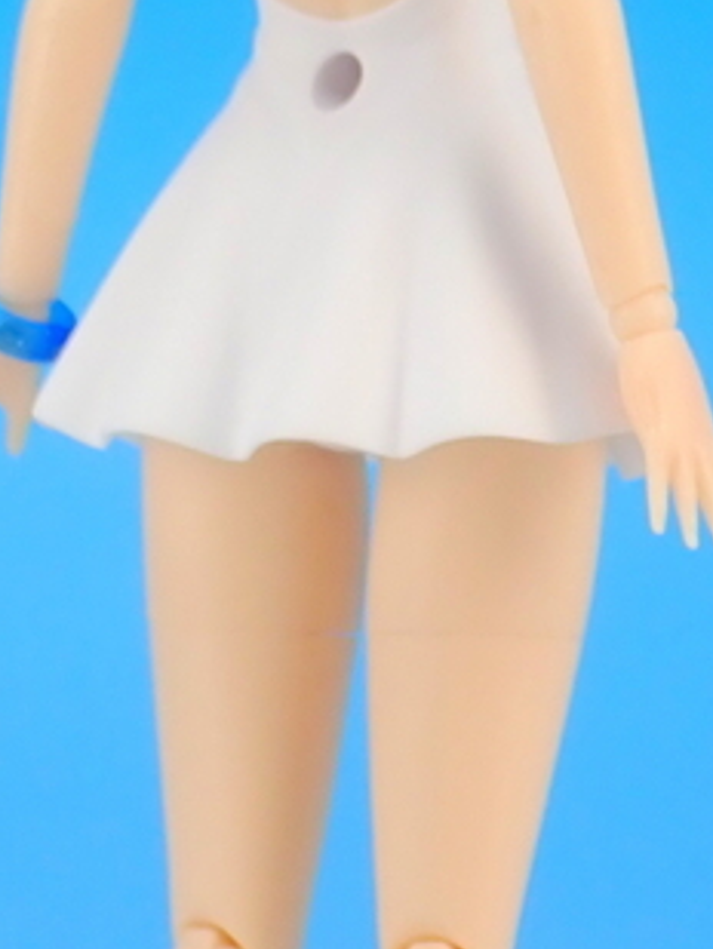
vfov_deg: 7.8
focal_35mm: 255
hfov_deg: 5.8
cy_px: 470
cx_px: 381
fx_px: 6998
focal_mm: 13.65
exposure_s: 1/20
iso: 100
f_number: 4.1
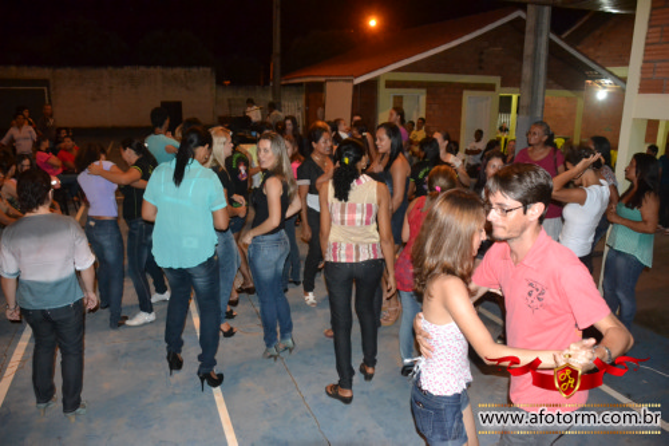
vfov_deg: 43.6
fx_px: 557
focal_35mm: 30
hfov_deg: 61.9
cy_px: 223
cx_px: 334
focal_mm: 20
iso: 3200
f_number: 3.5
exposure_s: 1/60
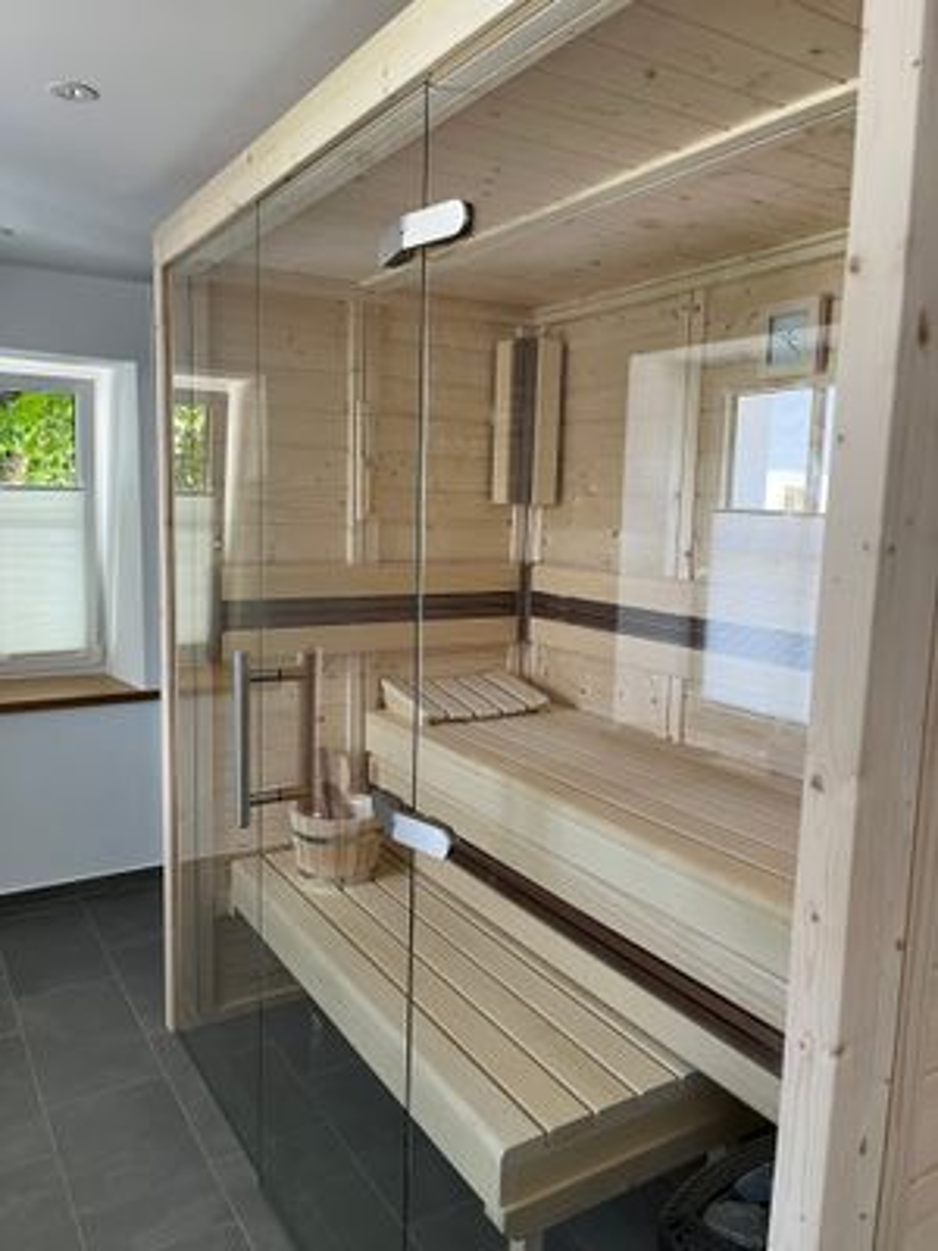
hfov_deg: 53.1
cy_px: 626
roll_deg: +0.0
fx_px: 939
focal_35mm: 26
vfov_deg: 67.3
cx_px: 469
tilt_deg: -7.8
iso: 125
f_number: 1.6
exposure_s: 1/87
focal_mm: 5.1
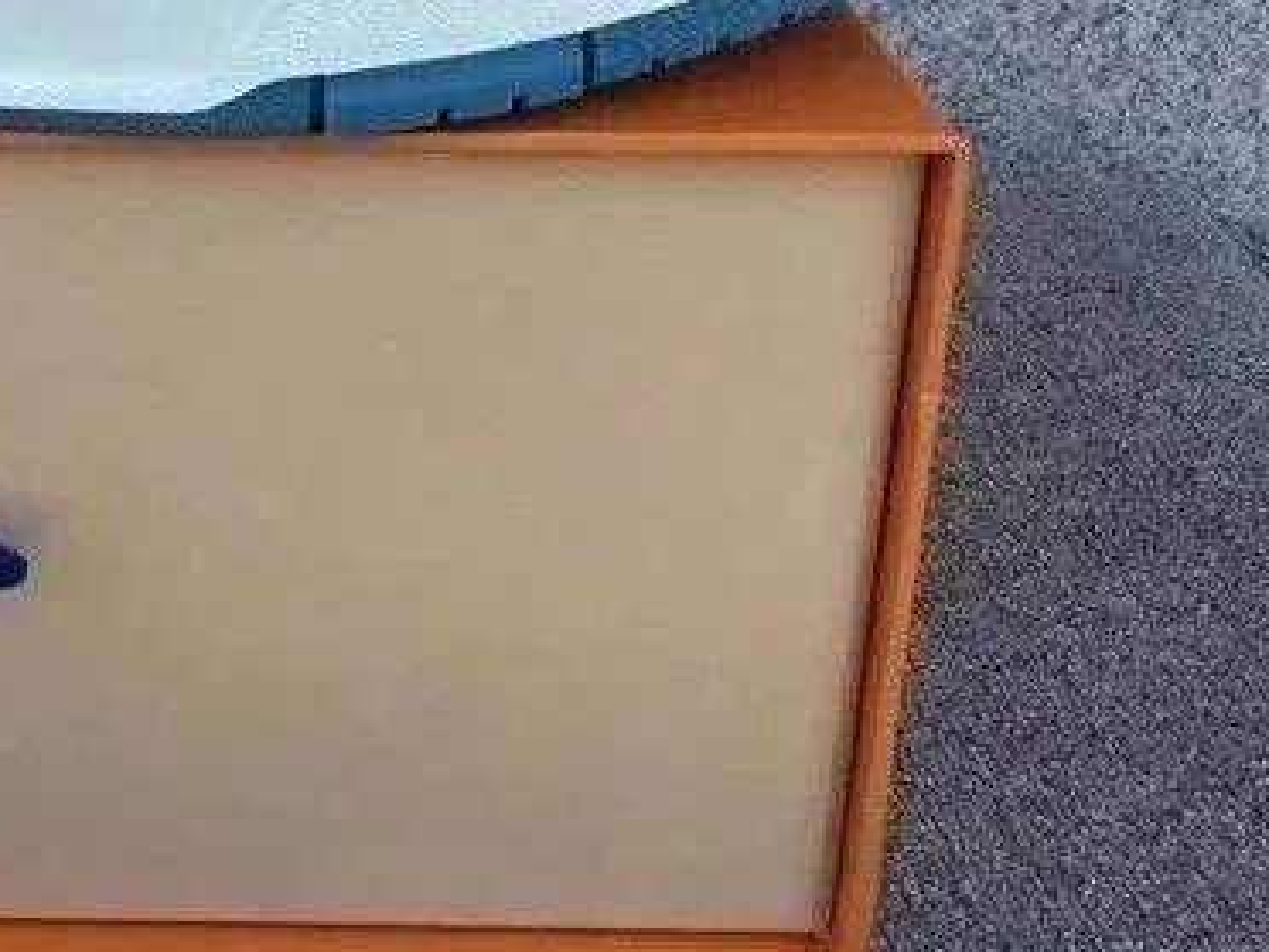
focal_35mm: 75
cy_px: -49
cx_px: -34
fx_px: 2749
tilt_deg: -18.2
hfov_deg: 24.6
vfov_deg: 19.0
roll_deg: -0.1
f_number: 2.4
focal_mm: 3.3
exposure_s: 1/374
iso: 25
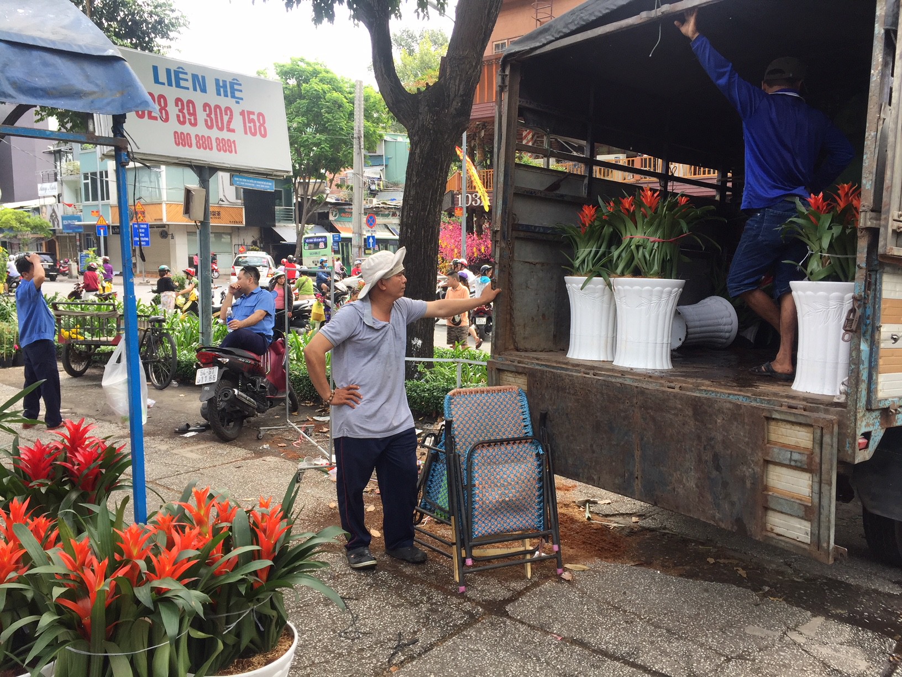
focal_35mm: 29
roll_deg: -0.8
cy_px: 338
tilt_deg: -5.9
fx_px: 756
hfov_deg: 61.7
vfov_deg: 48.2
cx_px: 451
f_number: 2.2
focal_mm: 4.15
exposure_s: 1/202
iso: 32
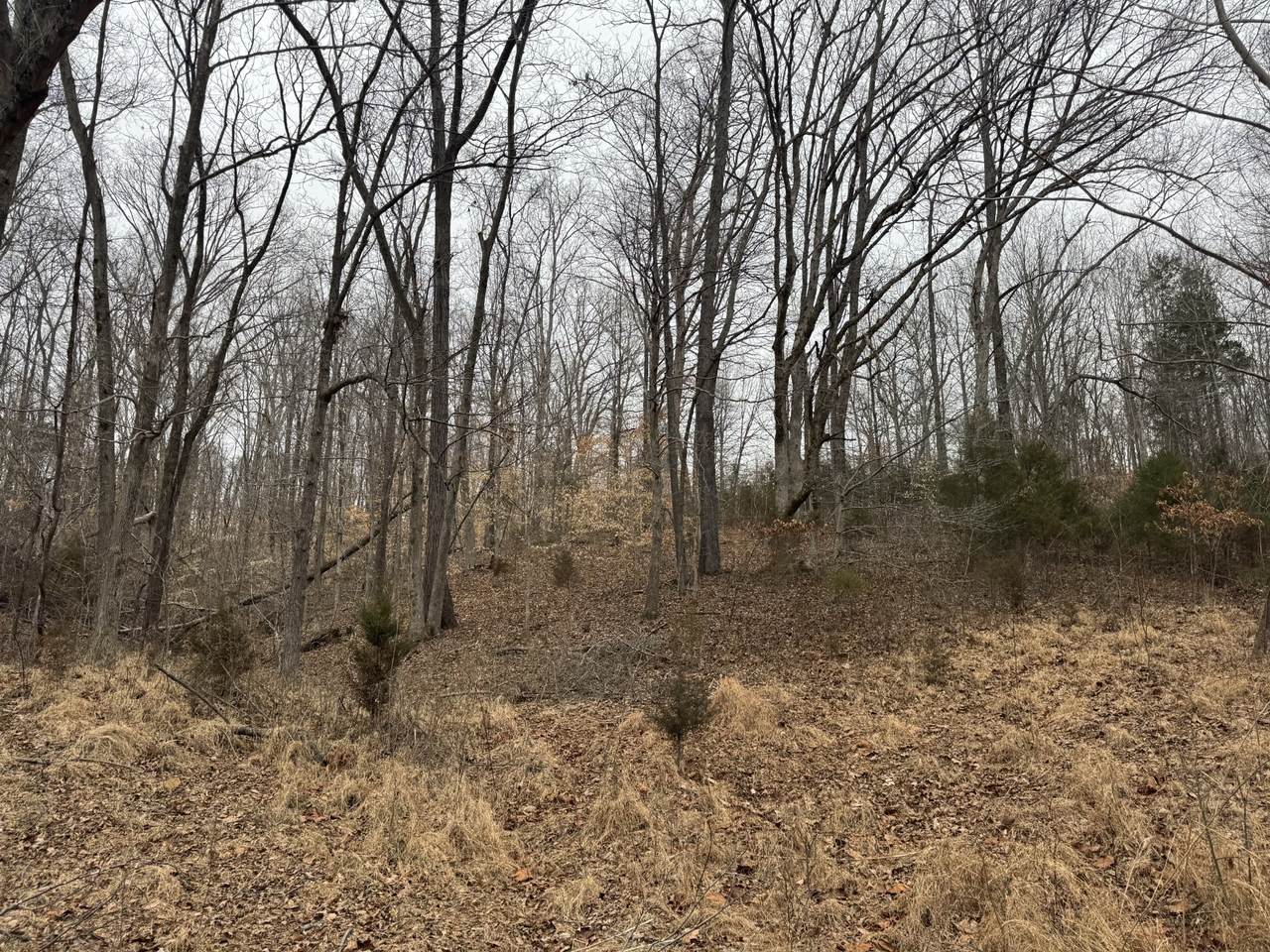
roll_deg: +0.4
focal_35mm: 24
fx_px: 881
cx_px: 635
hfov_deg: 71.6
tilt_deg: +13.7
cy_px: 476
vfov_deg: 56.8
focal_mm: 6.76
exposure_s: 1/433
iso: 80
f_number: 1.78
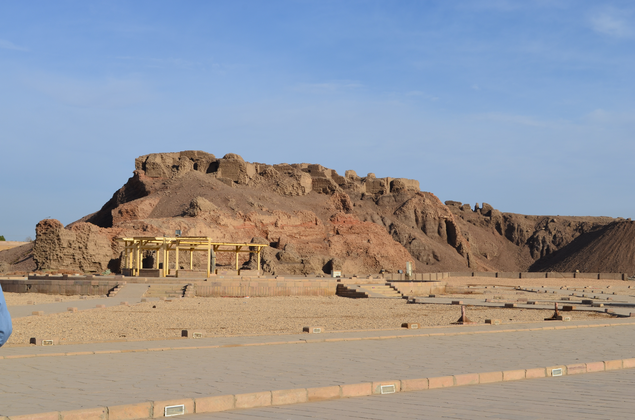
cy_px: 210
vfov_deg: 21.5
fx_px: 1109
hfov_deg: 32.0
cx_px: 318
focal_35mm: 63
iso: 100
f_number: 13
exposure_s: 1/200
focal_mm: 42
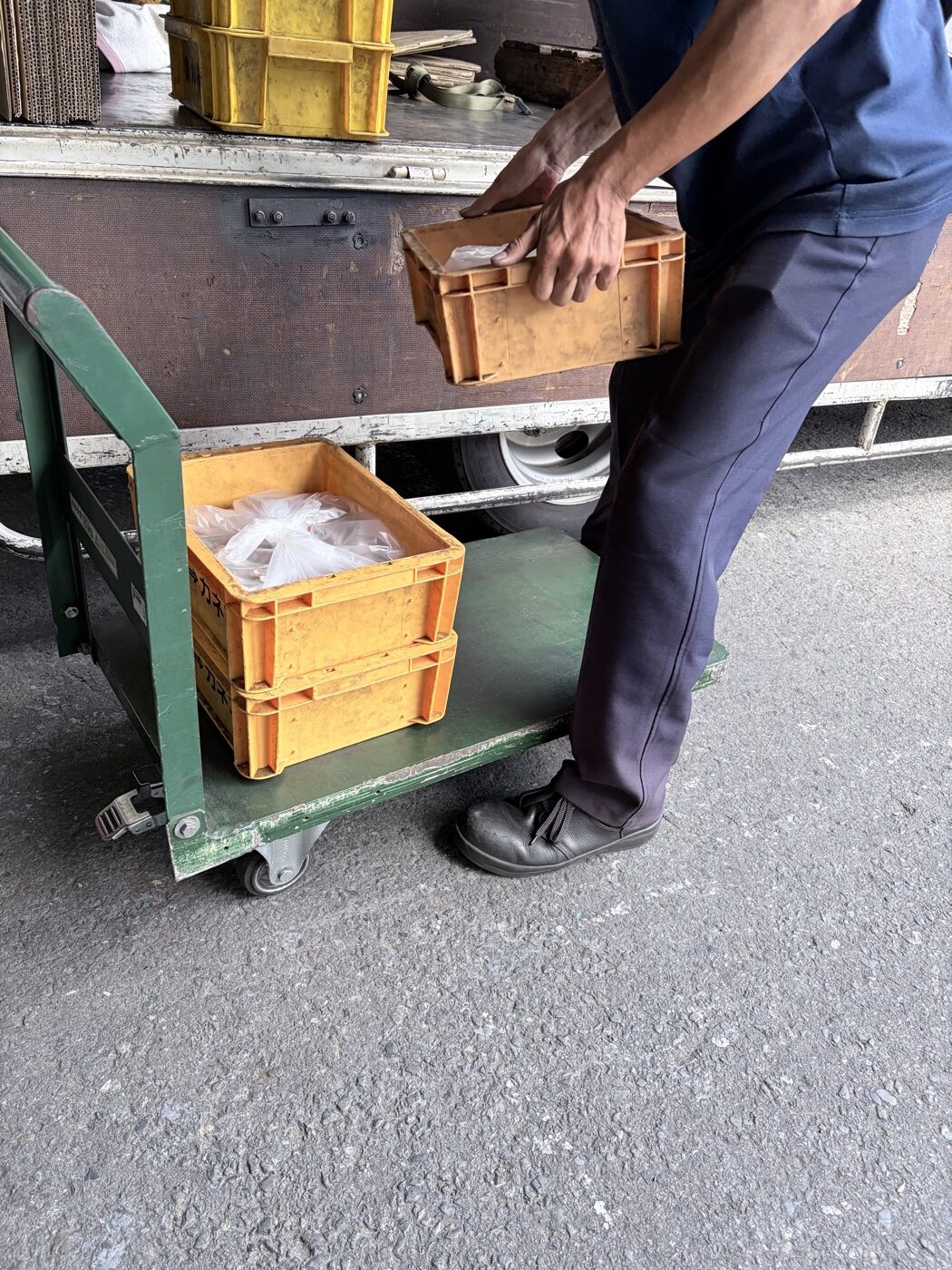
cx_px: 476
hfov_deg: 53.1
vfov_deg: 67.3
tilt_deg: -33.1
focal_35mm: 26
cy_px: 635
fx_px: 953
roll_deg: -7.0
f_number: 1.6
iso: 40
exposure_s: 1/122
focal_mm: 5.96
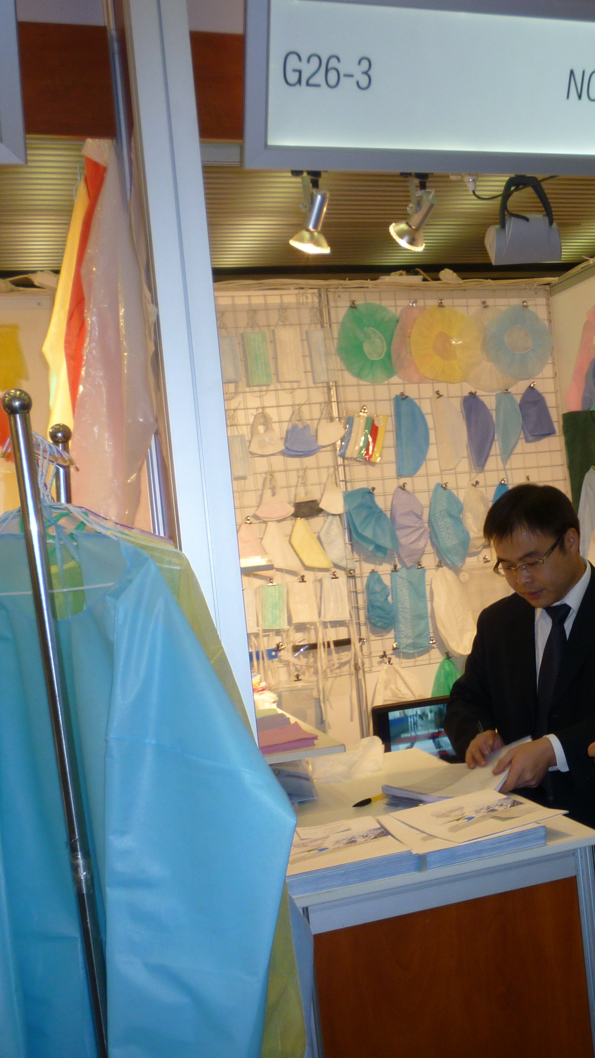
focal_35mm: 43
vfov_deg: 47.4
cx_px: 560
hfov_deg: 26.6
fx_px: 1206
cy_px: 533
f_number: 3.3
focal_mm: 5.2
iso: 100
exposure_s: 1/30
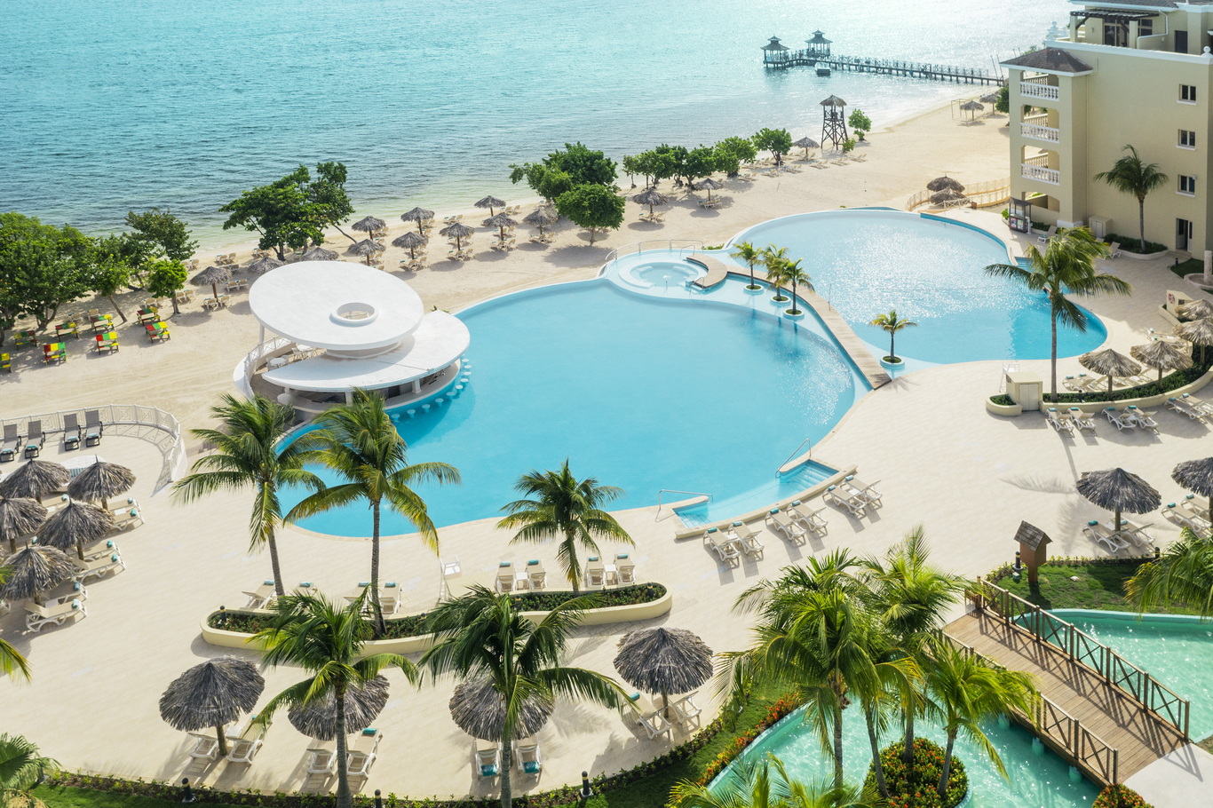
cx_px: 606
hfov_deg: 65.5
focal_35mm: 28
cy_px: 404
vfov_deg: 46.4
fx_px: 943
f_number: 4
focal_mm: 10.26
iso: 100
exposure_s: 1/100
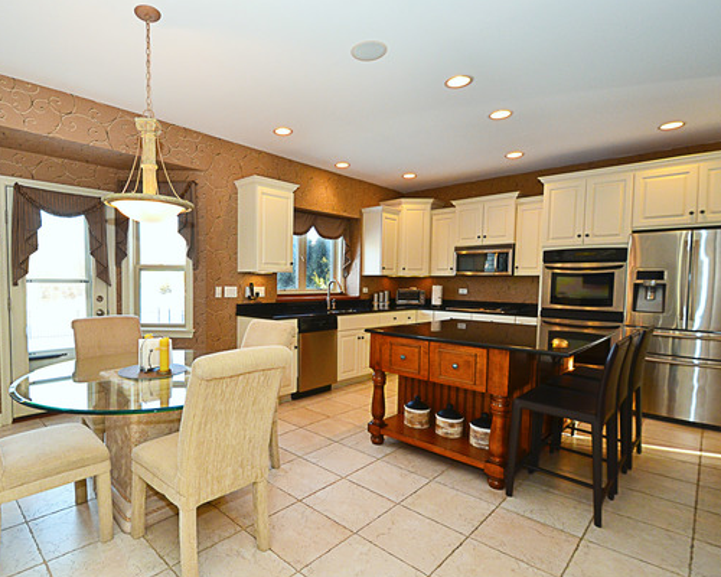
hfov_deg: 85.4
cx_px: 293
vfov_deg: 73.8
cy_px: 300
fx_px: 384
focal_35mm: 18
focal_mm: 10
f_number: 8
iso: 800
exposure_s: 1/60
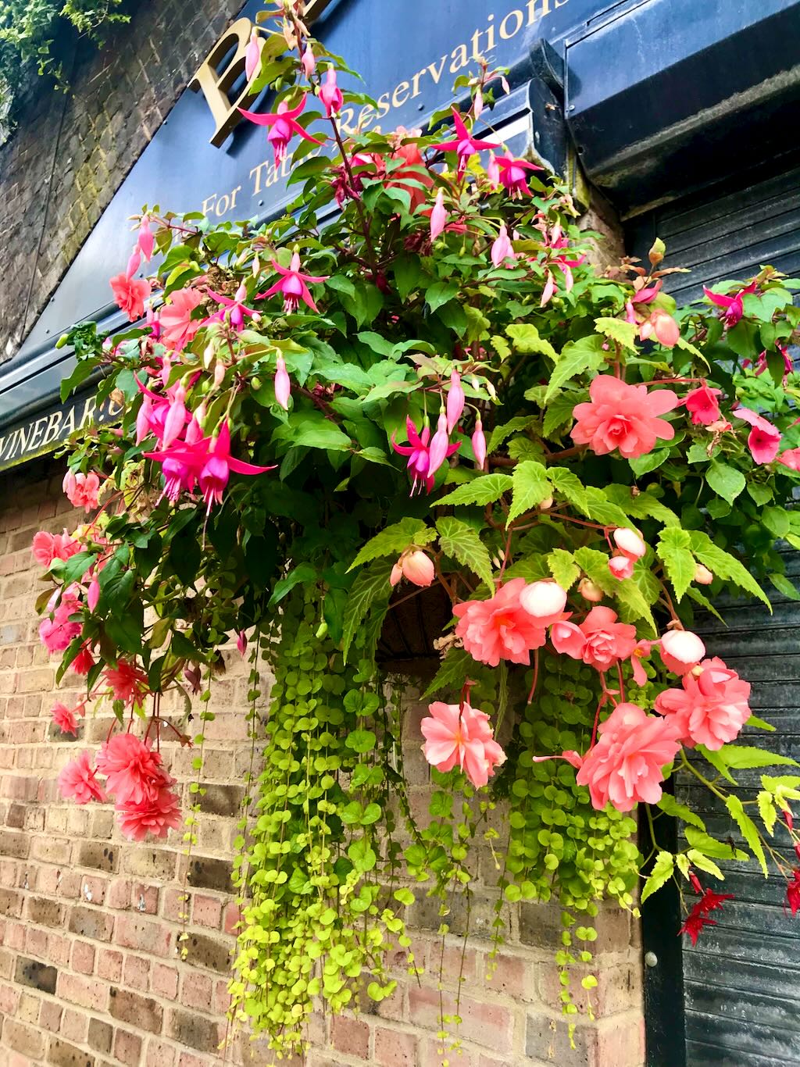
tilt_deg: +18.7
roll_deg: -2.7
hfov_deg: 49.7
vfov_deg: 63.5
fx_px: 863
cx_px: 400
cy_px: 534
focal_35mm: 28
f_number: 1.8
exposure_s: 1/101
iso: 20
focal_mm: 3.99
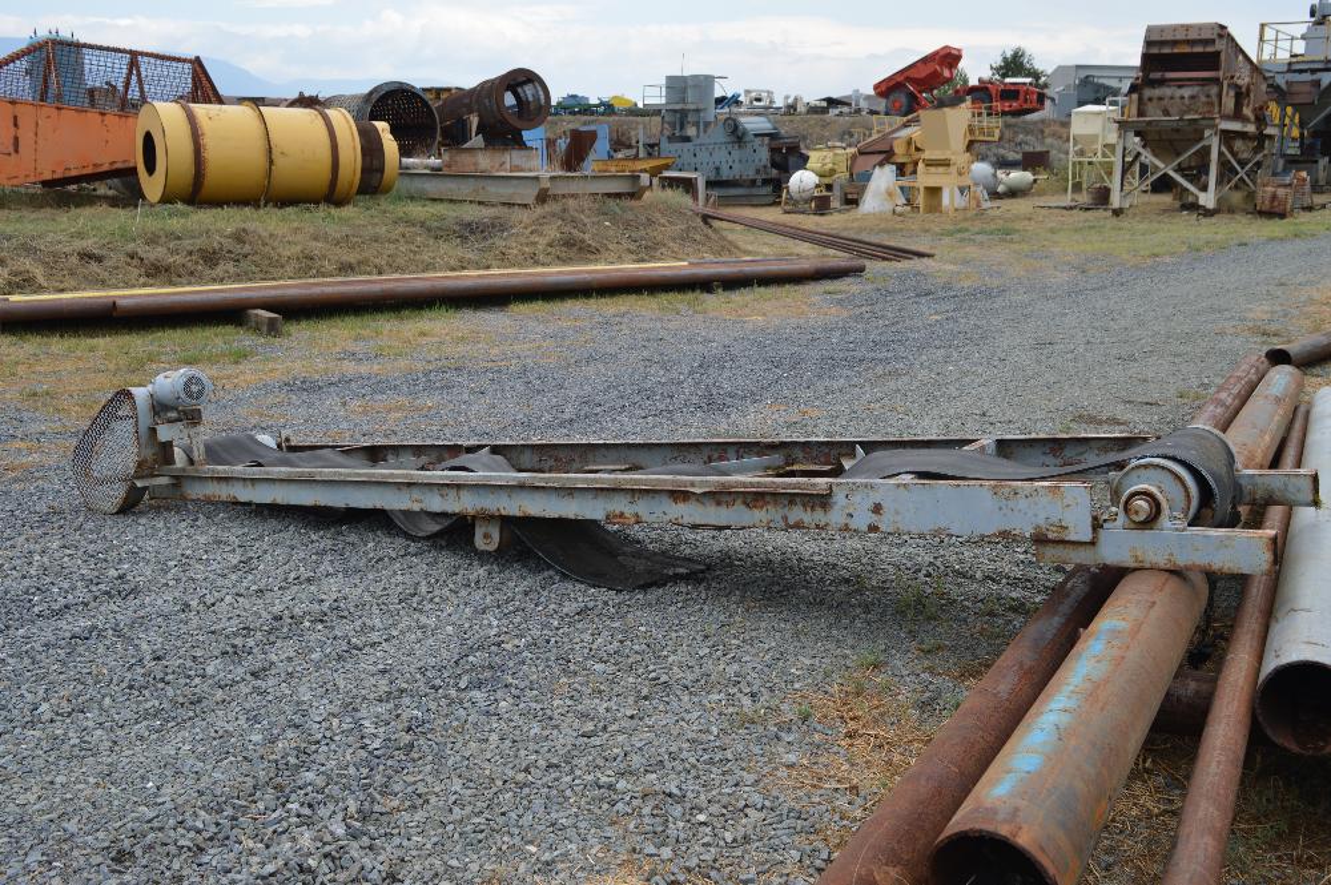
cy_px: 442
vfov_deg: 39.9
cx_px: 666
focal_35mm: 33
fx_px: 1219
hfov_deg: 57.3
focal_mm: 22
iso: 100
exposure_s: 1/200
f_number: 7.1
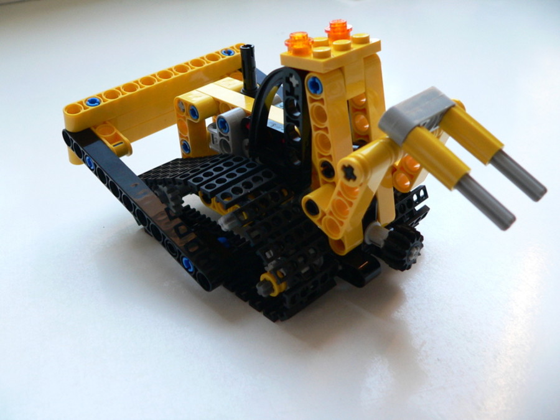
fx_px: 582
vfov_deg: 39.7
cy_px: 210
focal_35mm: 36
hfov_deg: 51.4
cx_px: 280
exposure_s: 1/15
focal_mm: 6
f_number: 2.8
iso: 200
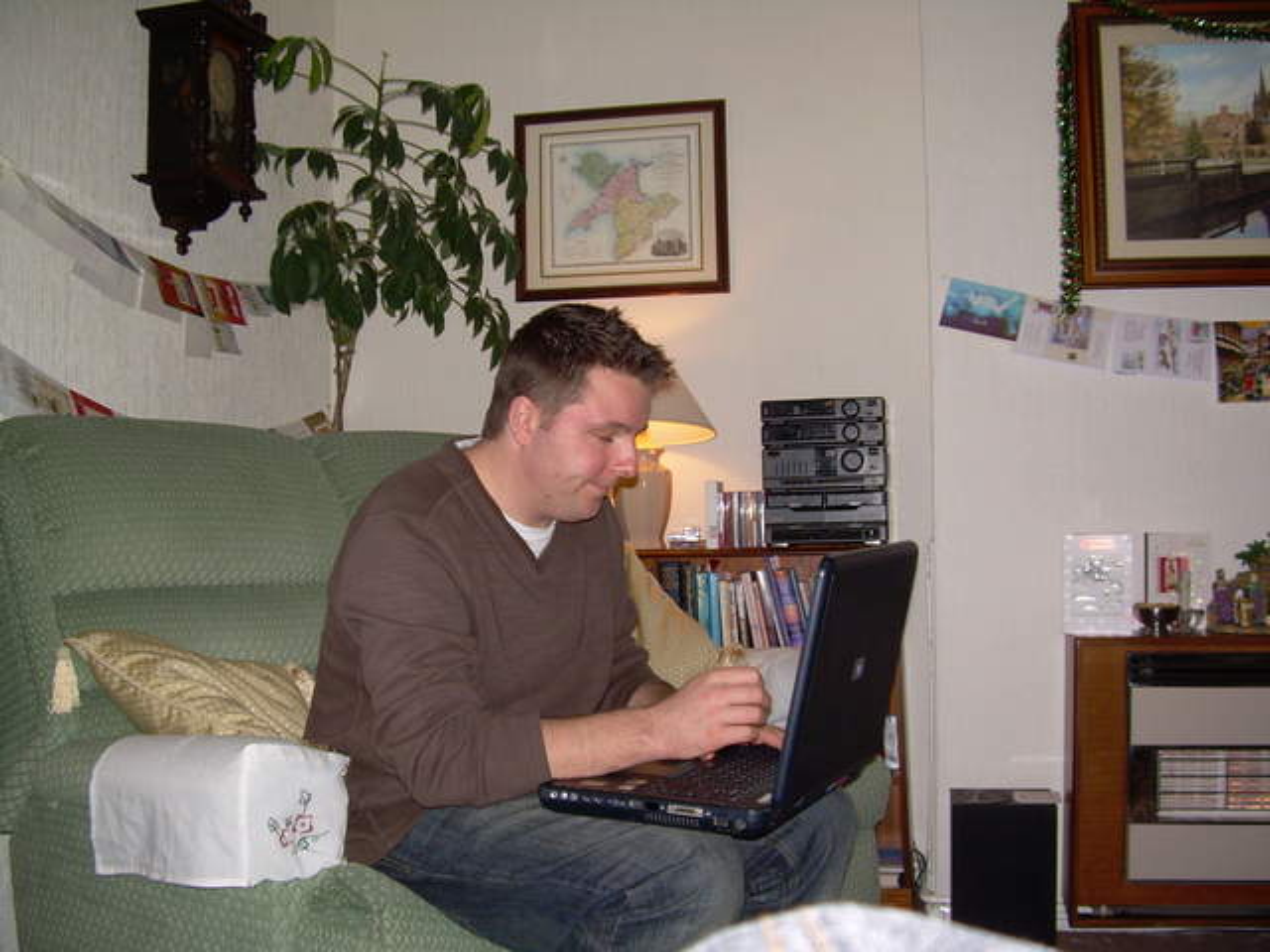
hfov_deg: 49.0
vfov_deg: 37.7
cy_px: 476
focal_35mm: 38
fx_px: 1394
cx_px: 635
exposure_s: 1/60
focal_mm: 6.3
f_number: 2.8
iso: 65
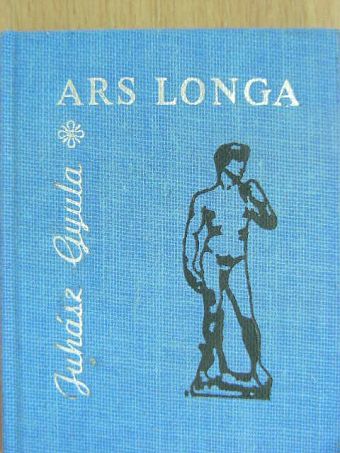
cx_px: 170
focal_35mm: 79
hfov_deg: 18.7
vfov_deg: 24.7
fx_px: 1034
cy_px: 226
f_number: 3.5
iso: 200
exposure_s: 1/9.1
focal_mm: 13.2
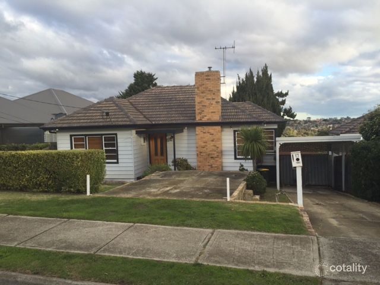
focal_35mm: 29
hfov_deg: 61.7
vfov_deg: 48.2
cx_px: 190
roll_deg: +1.1
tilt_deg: -4.7
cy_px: 142
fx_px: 318
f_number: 2.2
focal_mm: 4.15
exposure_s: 1/416
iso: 32
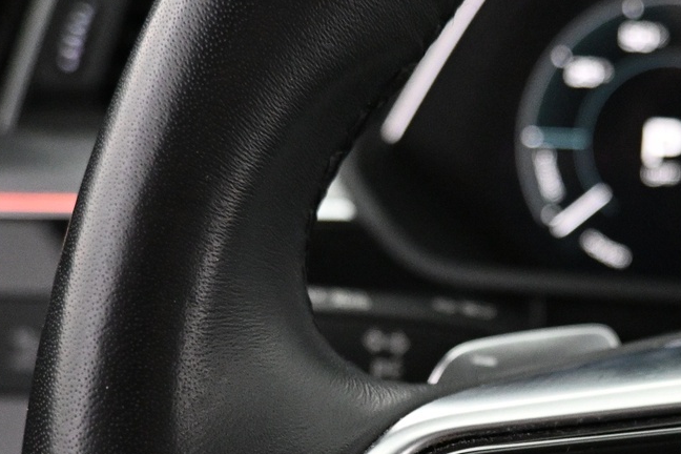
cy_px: 414
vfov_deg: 22.1
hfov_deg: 32.8
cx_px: 500
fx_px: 1135
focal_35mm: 60
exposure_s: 1/60
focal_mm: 16
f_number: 3.5
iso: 4000
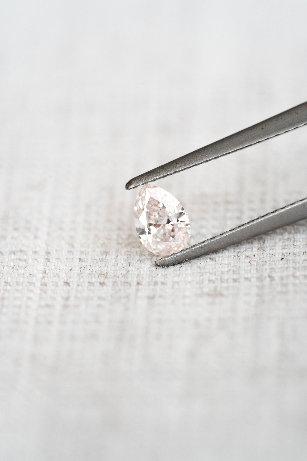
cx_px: 154
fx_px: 1151
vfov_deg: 22.6
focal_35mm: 90
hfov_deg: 15.2
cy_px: 230
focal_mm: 90
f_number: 7.1
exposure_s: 1/5
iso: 100
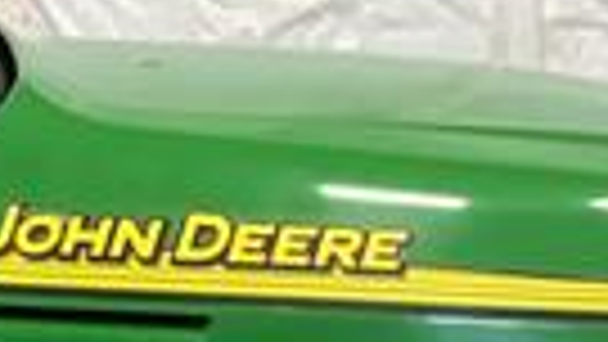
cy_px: 720
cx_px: -176
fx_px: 2580
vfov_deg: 7.3
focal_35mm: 160
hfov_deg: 13.0
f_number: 2.4
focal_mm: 3.3
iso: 80
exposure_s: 1/30
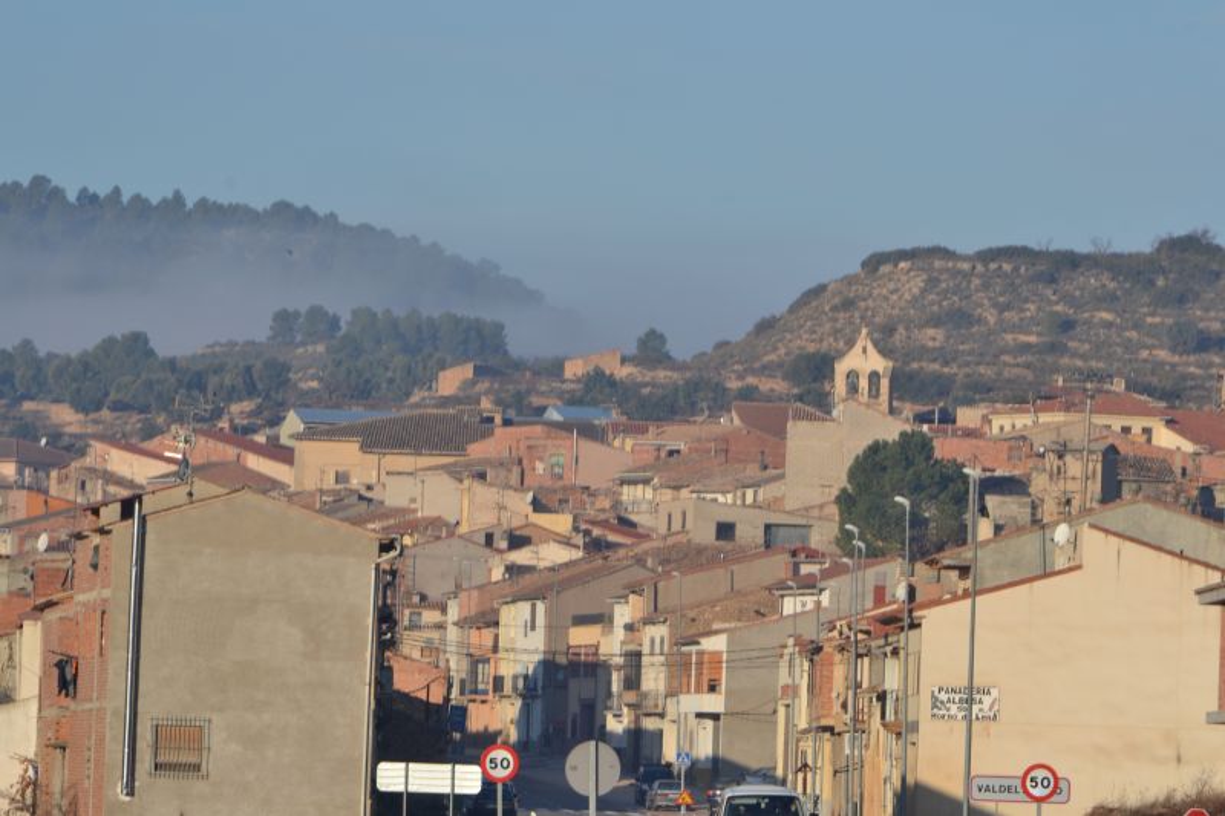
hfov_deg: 6.5
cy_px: 408
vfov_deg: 4.4
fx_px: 10716
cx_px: 612
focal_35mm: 315
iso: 100
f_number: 14
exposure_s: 1/125
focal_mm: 210
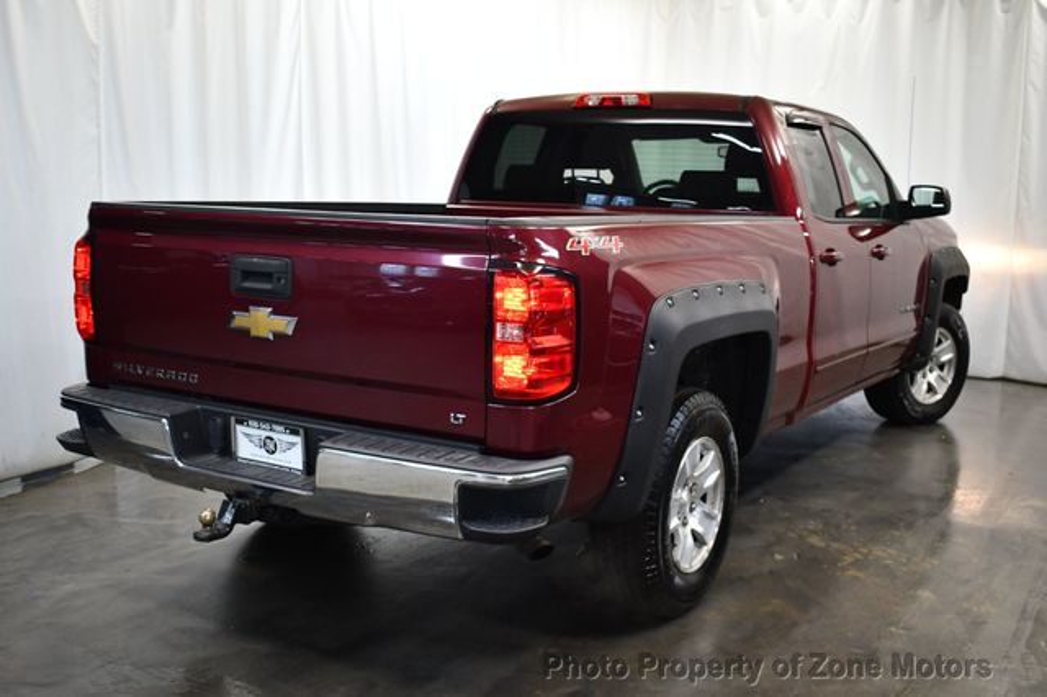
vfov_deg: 34.2
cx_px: 524
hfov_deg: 49.6
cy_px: 348
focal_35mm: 39
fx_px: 1134
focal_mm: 26
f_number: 4
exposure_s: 1/125
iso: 1400
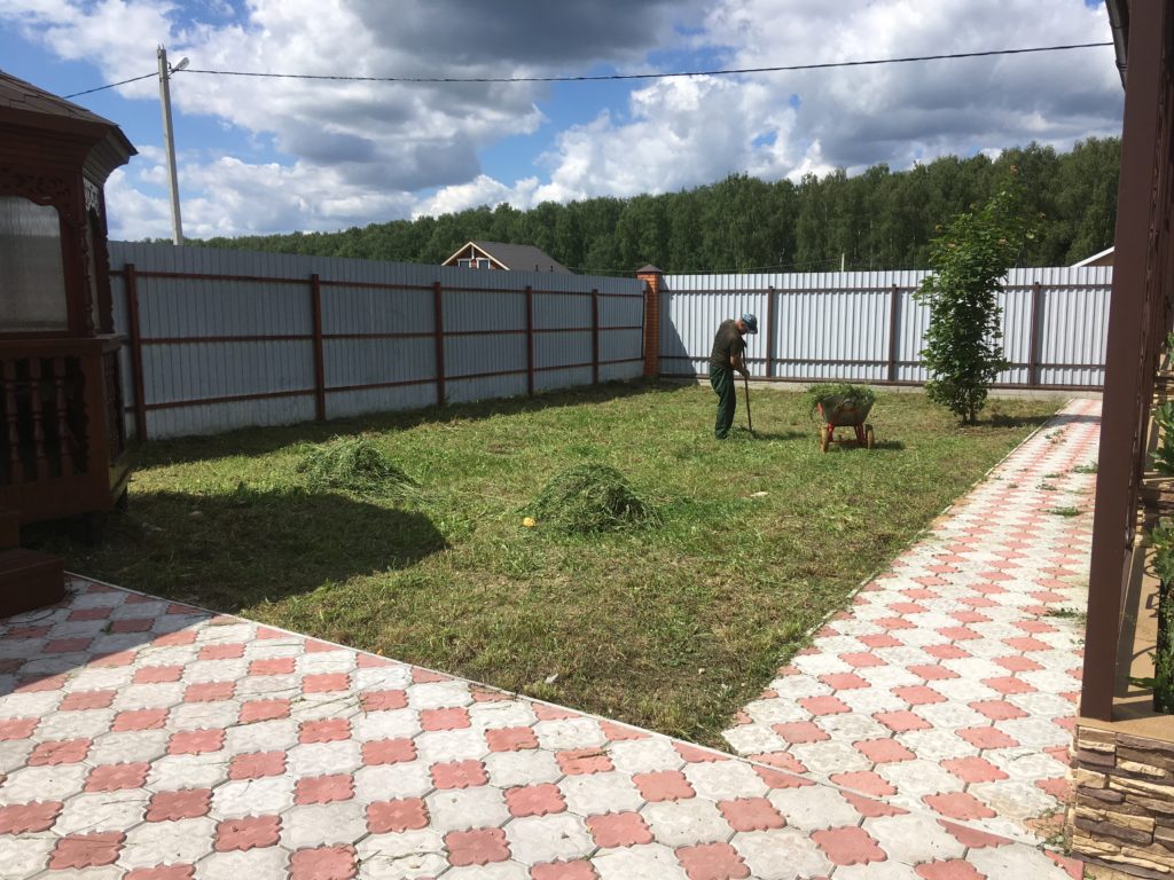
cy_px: 440
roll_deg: +0.0
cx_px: 587
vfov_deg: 48.2
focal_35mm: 29
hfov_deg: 61.7
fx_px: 984
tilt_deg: -9.7
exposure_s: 1/2079
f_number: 2.2
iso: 25
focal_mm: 4.15
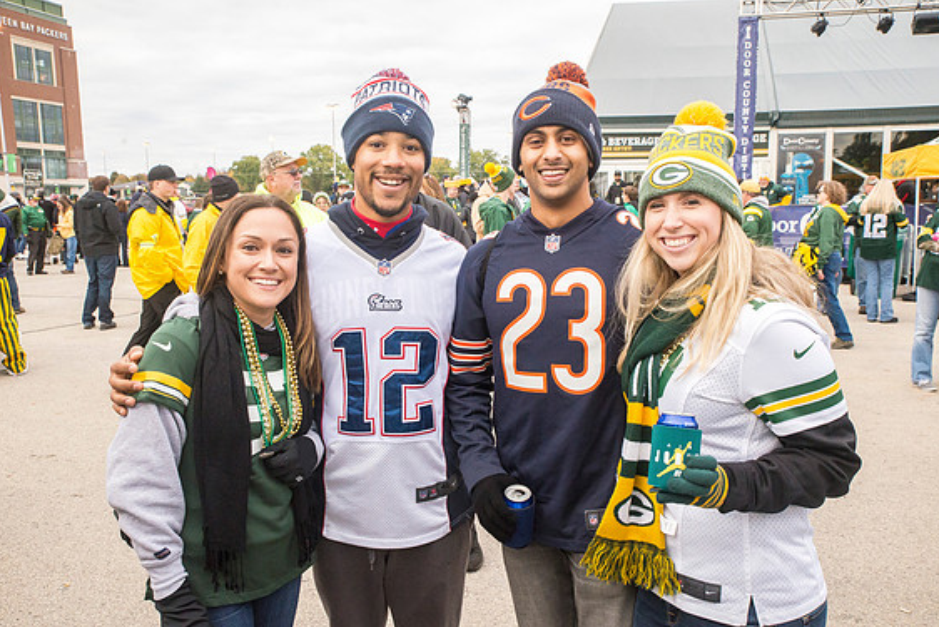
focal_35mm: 33
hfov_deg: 57.2
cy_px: 322
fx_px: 861
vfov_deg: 40.0
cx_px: 480
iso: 4000
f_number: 11
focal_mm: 32
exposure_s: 1/400
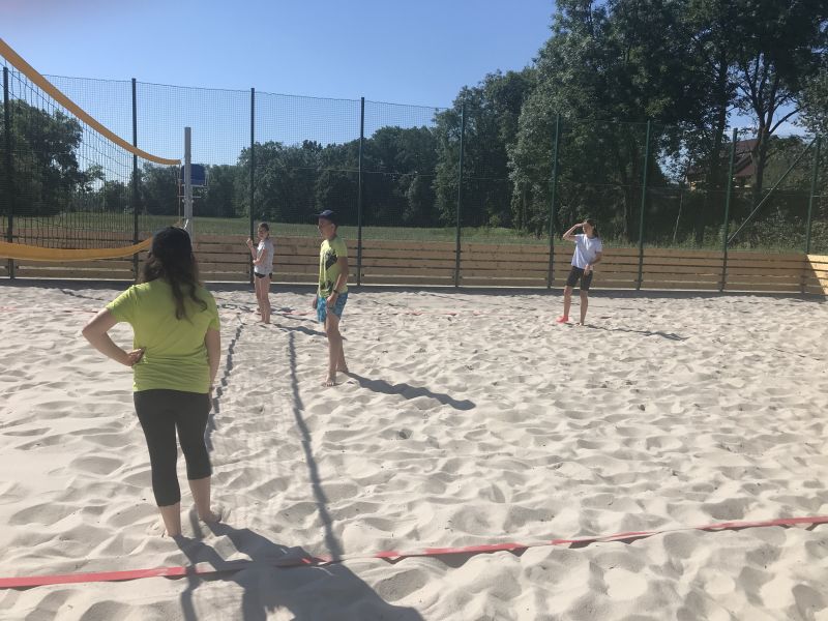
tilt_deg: -7.4
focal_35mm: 28
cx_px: 414
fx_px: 670
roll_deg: -1.7
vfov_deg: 49.7
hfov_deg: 63.4
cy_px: 310
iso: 20
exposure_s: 1/3546
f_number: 1.8
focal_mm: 3.99
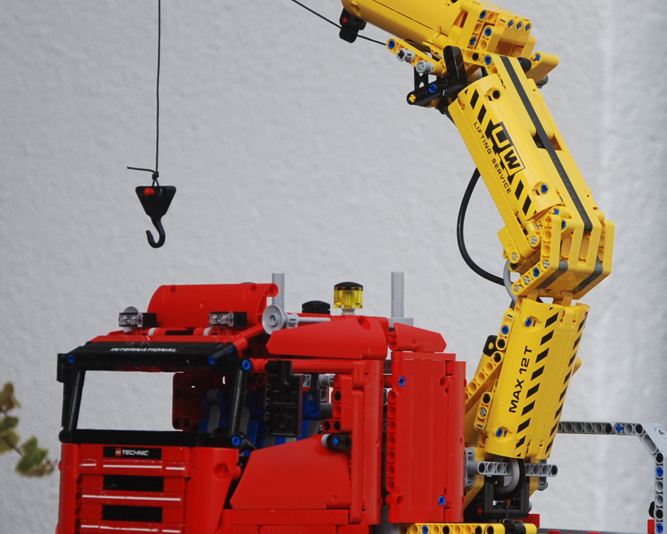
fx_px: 4541
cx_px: 455
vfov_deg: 6.7
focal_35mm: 230
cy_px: 381
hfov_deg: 8.4
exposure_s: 1/250
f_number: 5.6
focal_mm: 75
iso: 100
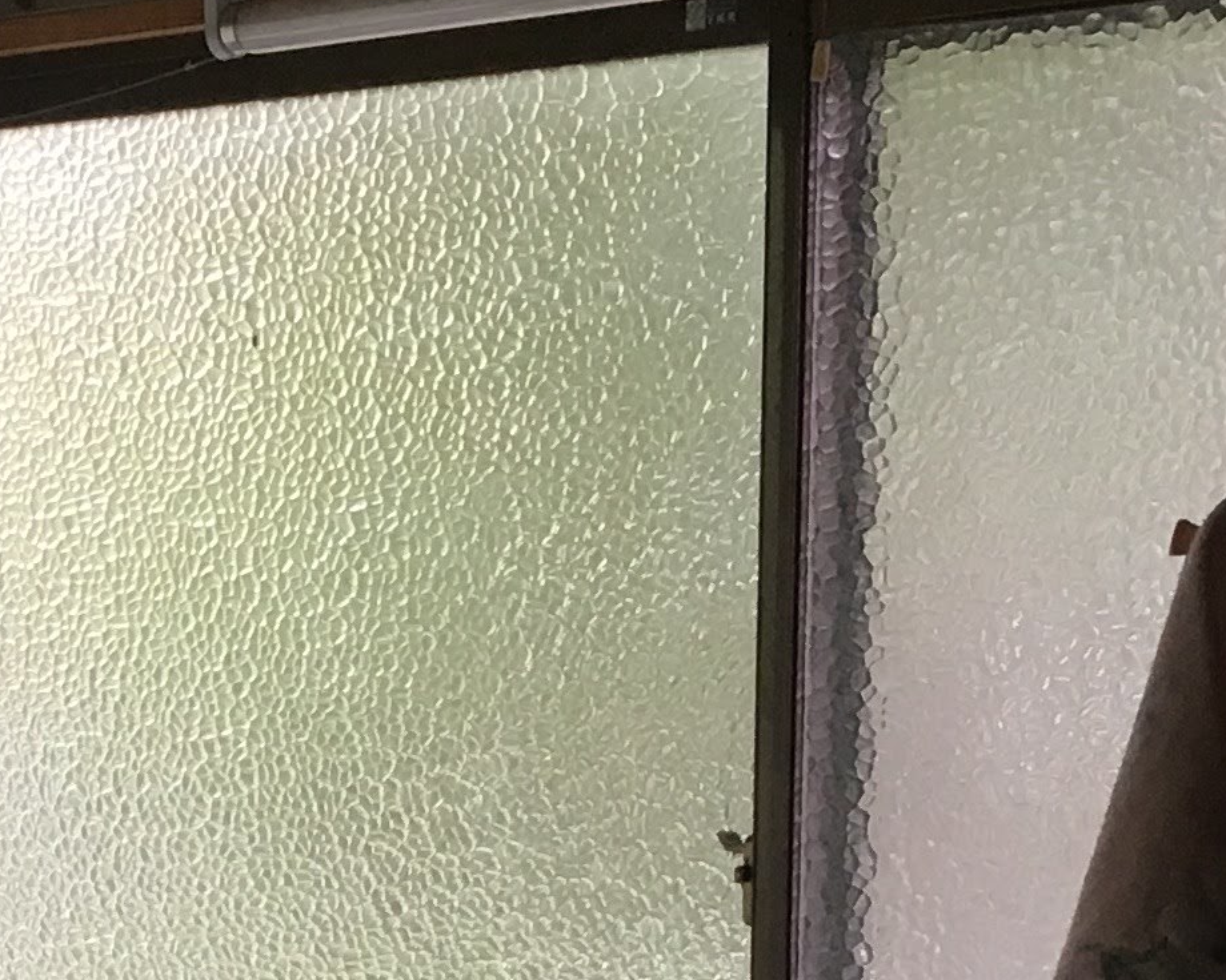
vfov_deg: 11.6
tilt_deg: -15.0
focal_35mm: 124
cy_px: 1740
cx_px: -293
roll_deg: +2.4
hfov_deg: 14.9
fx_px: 4499
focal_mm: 4.15
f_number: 2.2
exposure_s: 1/30
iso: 32
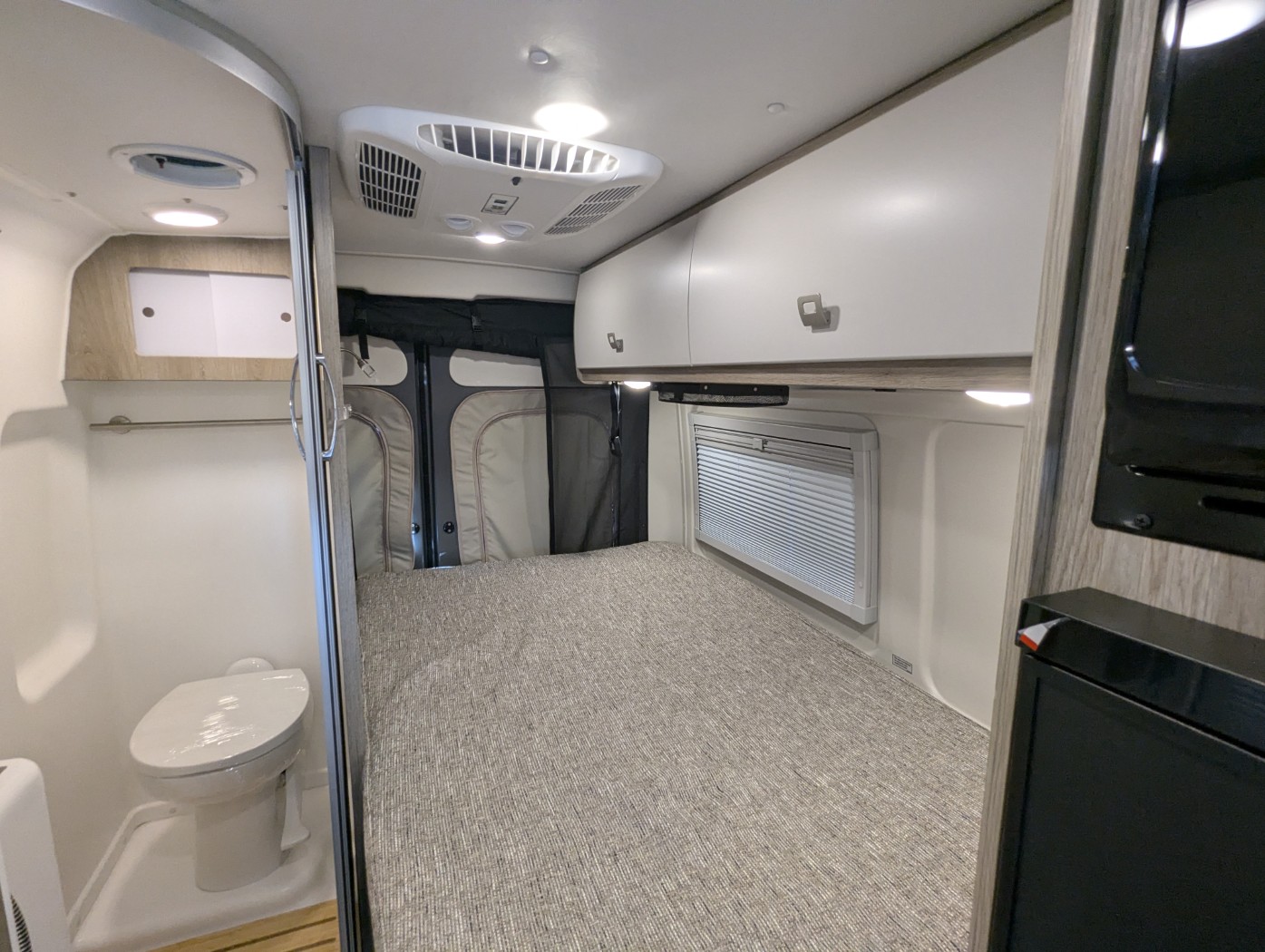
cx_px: 632
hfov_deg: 94.4
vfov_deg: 78.2
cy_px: 476
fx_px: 585
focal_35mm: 16
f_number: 2.2
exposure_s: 1/116
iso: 216
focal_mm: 2.35
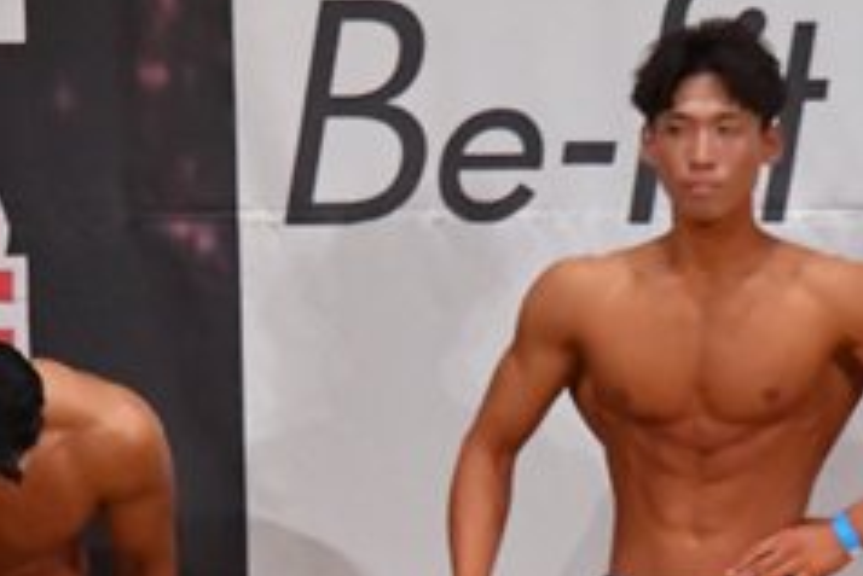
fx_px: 15759
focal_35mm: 657
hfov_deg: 3.1
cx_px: 473
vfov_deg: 2.1
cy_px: 685
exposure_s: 1/400
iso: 7200
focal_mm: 135
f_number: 5.6
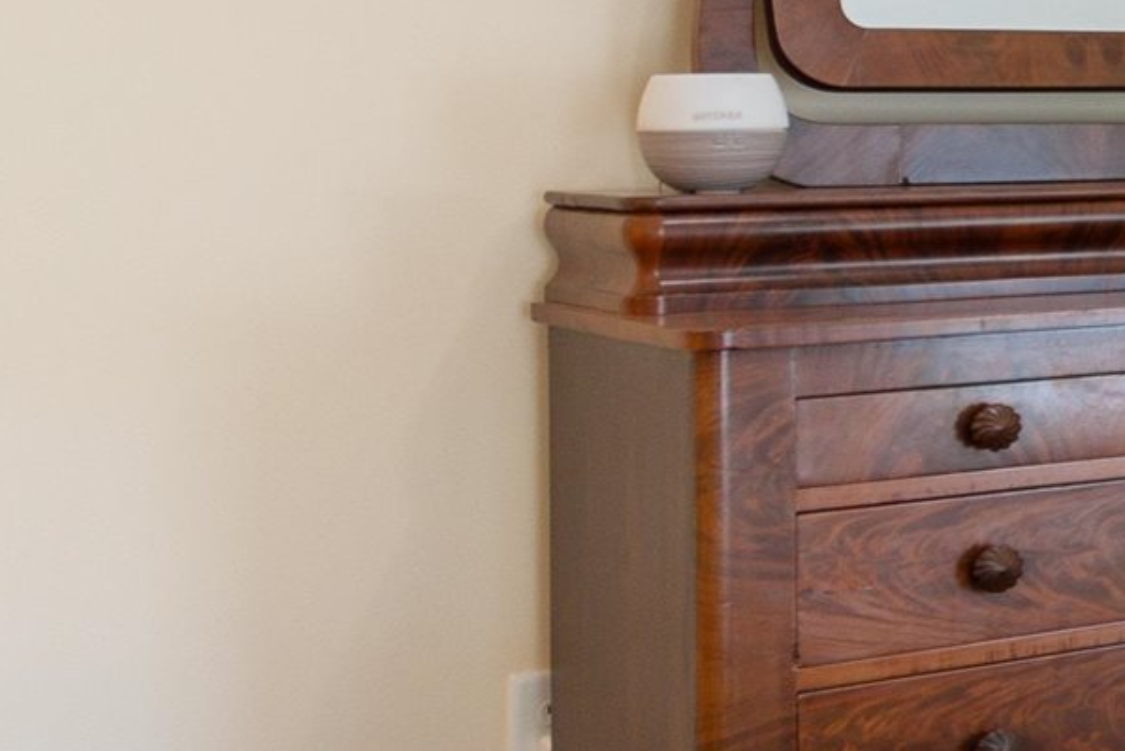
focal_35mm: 77
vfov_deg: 17.5
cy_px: 77
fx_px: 2407
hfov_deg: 17.6
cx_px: 2306
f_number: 4.5
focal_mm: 10
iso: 100
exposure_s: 1/15
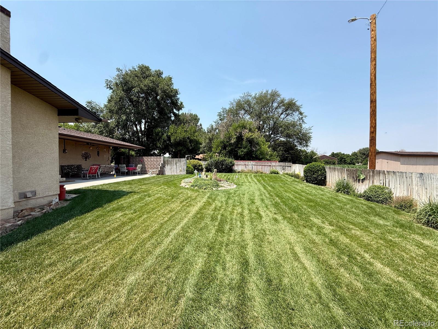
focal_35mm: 14
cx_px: 219
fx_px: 177
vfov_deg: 85.7
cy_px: 164
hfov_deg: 102.1
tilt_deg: -1.1
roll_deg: -0.5
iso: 50
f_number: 2.2
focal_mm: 2.22
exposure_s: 1/1431
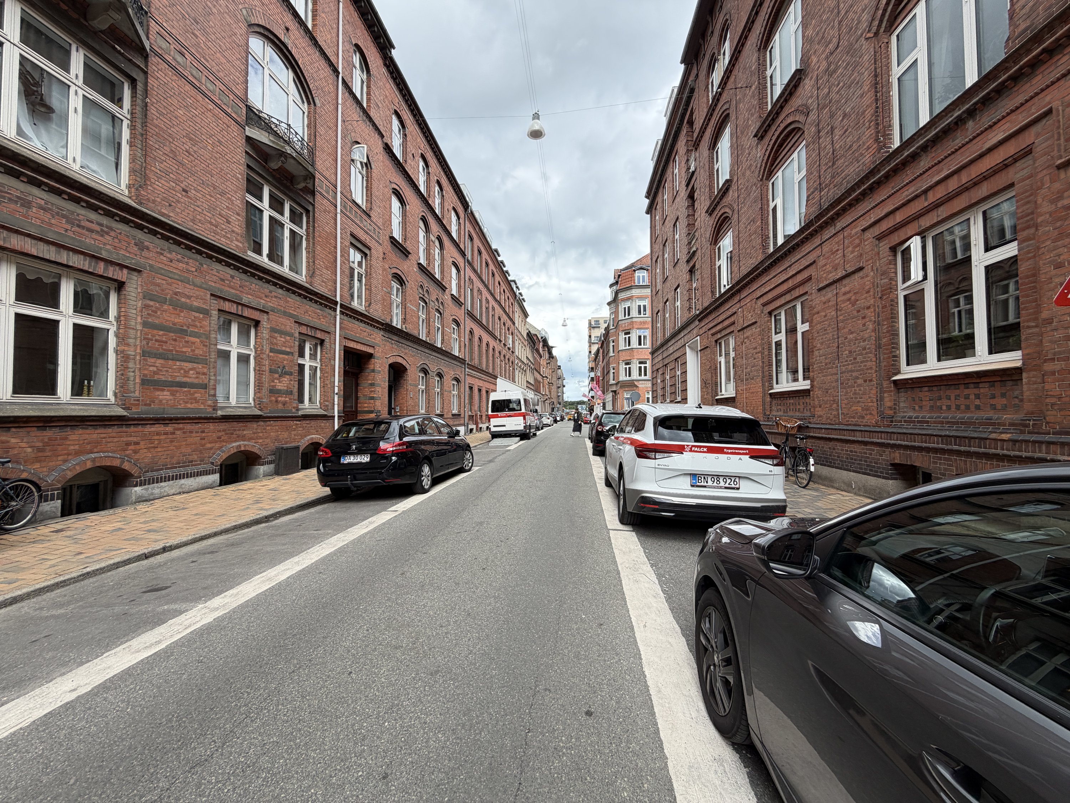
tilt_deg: +2.4
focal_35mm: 14
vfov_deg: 85.7
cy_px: 402
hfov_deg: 102.1
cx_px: 535
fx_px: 433
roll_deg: +0.4
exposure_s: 1/502
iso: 50
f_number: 2.2
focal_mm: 2.22
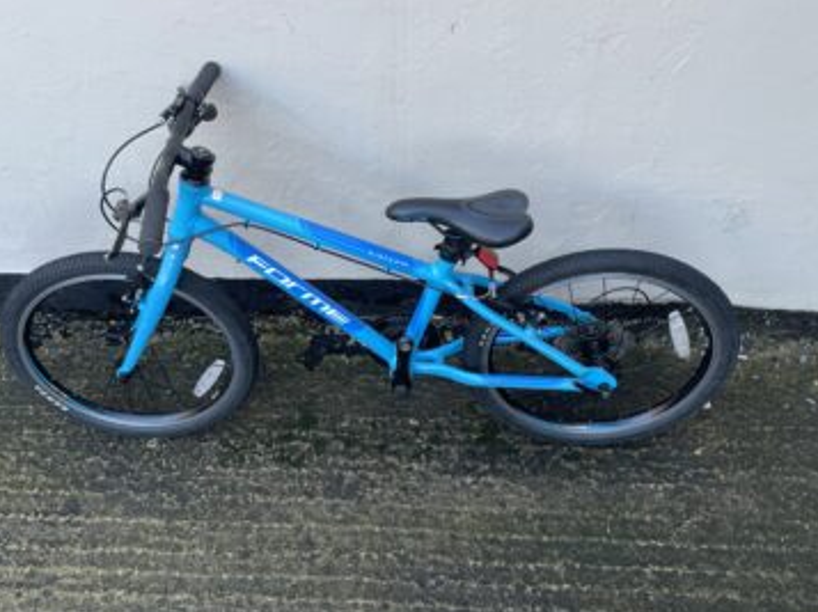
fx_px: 826
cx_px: 360
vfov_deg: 40.5
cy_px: 245
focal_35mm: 35
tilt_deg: -42.3
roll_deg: +1.2
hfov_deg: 52.5
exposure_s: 1/132
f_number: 1.6
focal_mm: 4.2
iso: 32
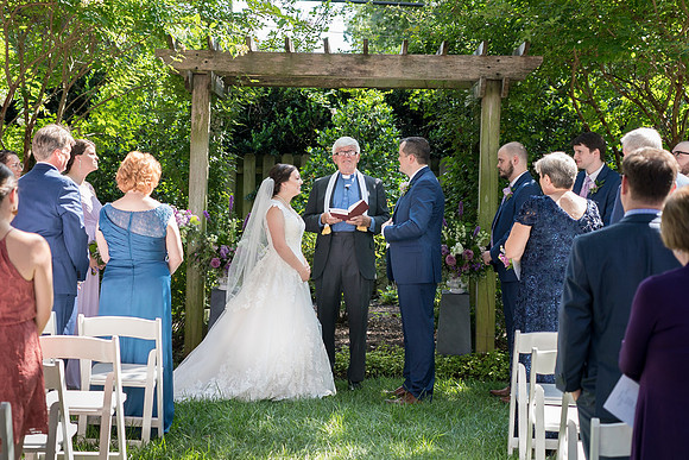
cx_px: 291
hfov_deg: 25.3
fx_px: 1535
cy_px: 180
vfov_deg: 17.0
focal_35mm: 80
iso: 200
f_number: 4
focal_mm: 65
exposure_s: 1/200
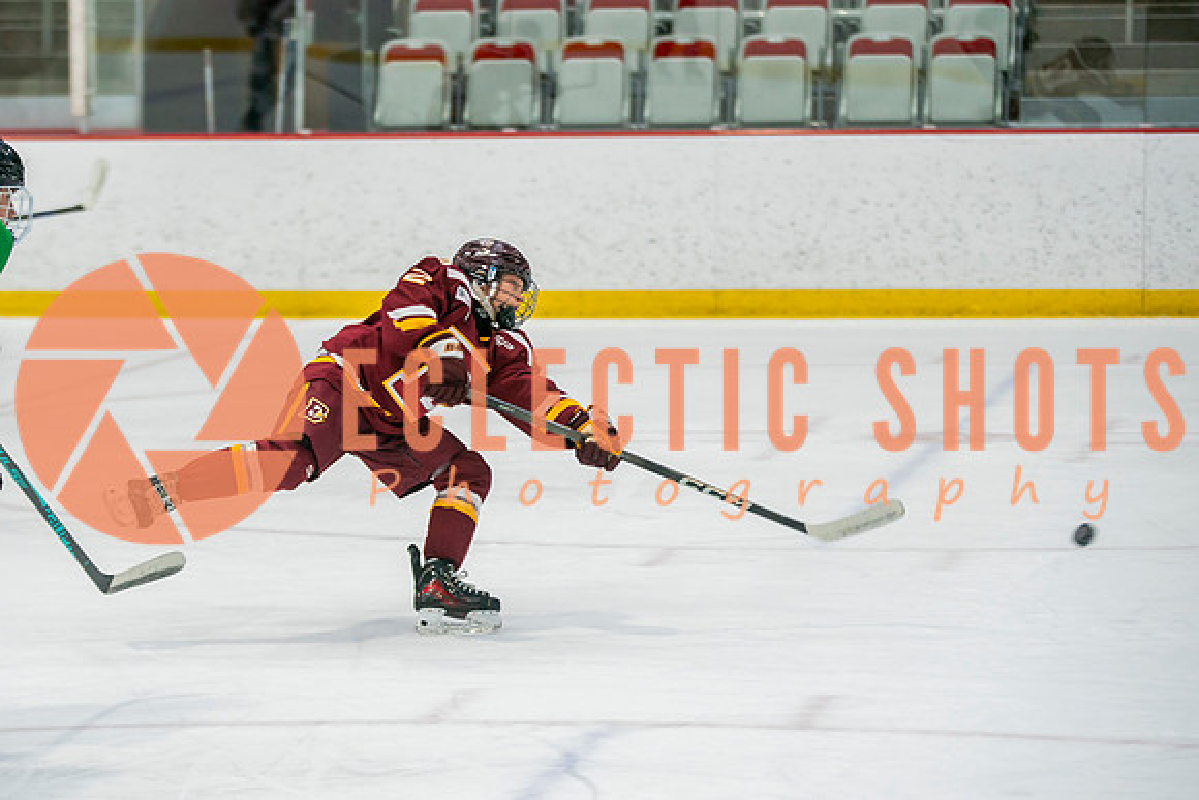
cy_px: 420
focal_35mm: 158
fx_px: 5263
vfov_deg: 8.7
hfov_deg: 13.0
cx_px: 461
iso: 640
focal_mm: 115
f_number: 2.8
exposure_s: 1/640
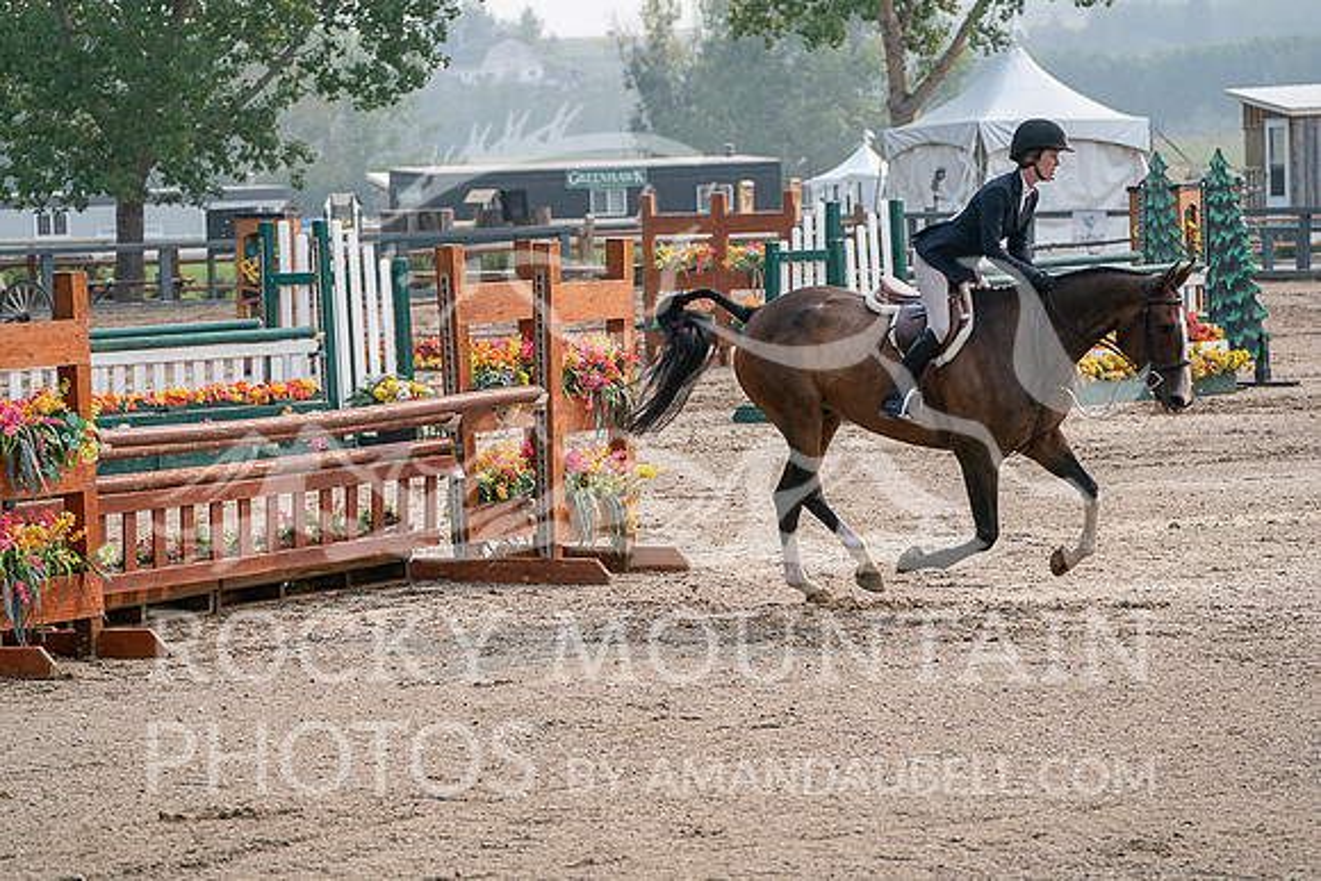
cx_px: 660
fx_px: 5652
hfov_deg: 13.3
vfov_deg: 8.9
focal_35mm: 154
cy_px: 440
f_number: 5.6
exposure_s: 1/1000
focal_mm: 154
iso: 500
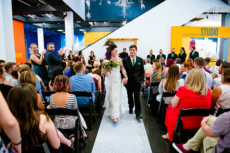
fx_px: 155
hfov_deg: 73.2
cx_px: 115
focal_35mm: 24
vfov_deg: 52.8
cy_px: 77
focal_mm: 24
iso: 4000
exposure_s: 1/125
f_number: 2.8
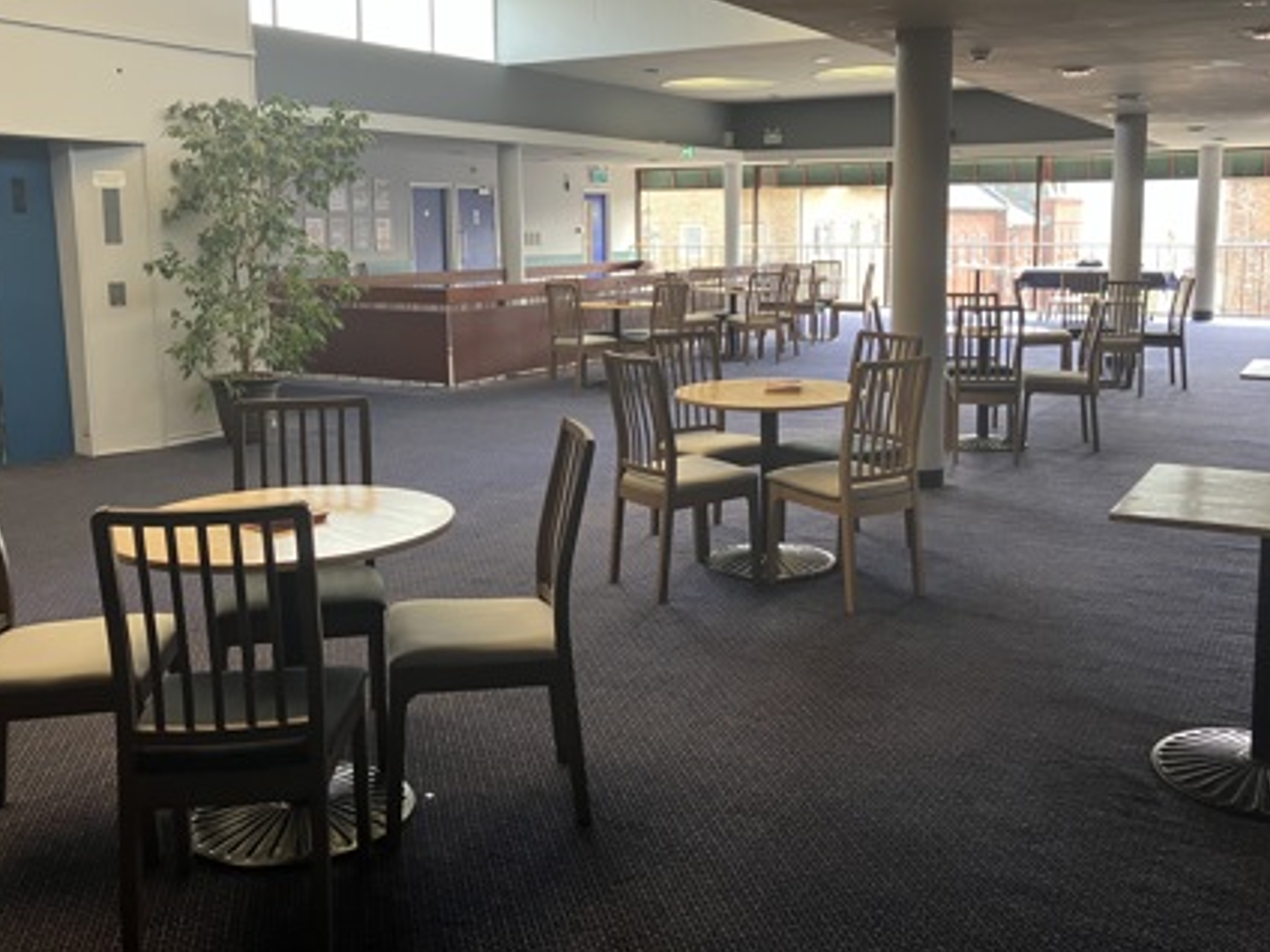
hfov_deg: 55.3
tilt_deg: -8.3
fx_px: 1211
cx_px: 659
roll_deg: -0.3
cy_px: 415
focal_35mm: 33
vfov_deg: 42.9
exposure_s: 1/76
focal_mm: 3.99
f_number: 1.8
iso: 80
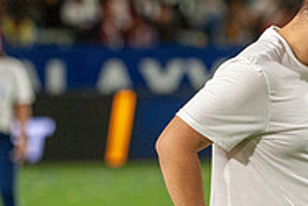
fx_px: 3973
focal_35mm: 464
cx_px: 280
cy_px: 160
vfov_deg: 3.0
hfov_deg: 4.4
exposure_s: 1/2500
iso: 3200
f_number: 2.8
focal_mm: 150
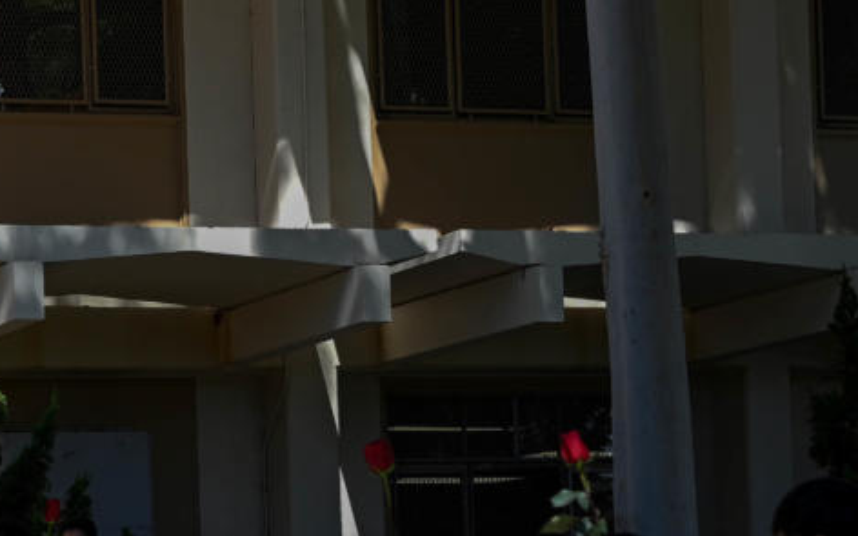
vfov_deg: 8.0
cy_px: 749
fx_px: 3788
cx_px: -205
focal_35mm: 162
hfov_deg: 12.6
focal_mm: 50
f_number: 4
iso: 160
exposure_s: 1/500
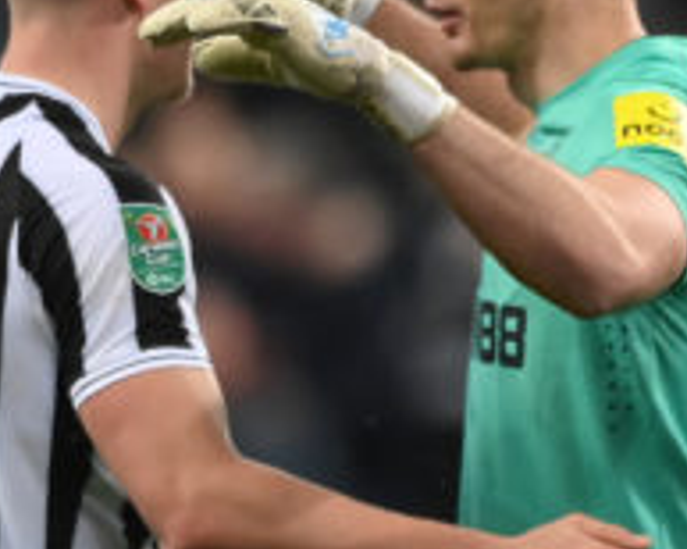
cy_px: 709
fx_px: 45113
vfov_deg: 0.7
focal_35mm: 2221
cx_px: 904
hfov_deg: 0.9
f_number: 3.2
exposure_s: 1/2500
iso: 3200
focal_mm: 400
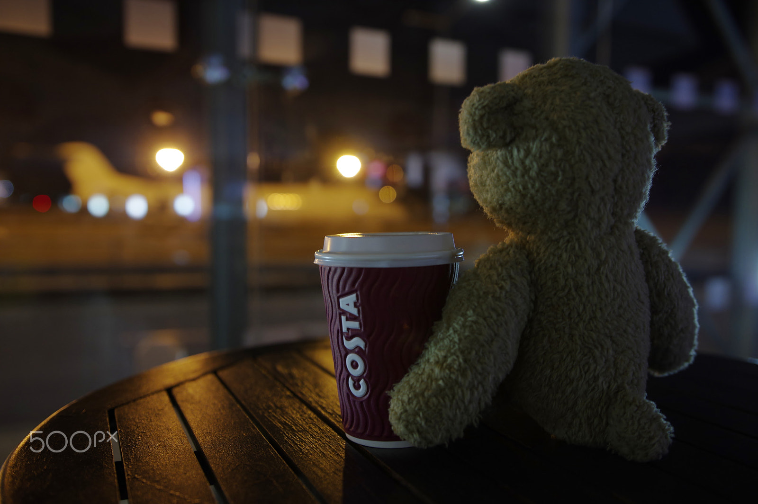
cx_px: 379
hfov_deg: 57.3
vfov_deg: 39.9
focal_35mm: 33
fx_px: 694
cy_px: 252
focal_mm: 22
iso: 200
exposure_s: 1/25
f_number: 2
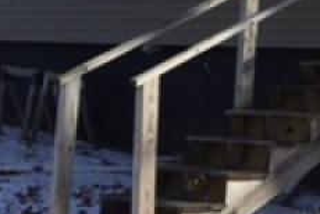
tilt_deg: +4.4
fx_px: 1193
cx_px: 566
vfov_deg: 10.1
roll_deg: -1.3
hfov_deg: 13.7
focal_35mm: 134
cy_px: -60
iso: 32
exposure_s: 1/1799
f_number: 2.2
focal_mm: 4.15
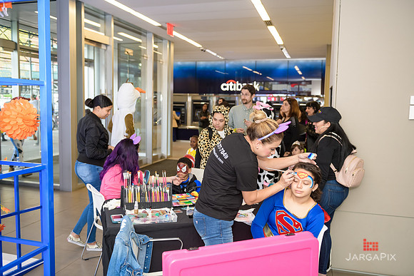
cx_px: 207
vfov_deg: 41.1
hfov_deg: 58.7
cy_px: 138
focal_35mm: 32
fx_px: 368
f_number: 3.2
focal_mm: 32
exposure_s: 1/125
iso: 800
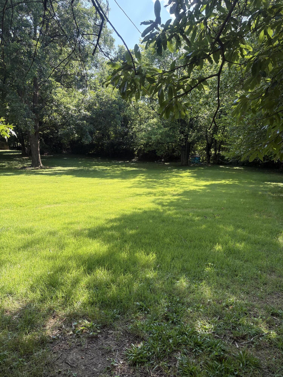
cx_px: 142
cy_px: 188
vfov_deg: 67.3
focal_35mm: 26
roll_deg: +0.3
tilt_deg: -8.3
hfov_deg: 53.1
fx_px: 283
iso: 64
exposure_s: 1/607
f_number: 1.6
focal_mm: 5.96
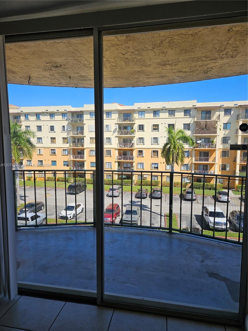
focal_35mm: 23
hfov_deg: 58.9
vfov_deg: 73.9
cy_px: 166
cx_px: 124
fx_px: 220
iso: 25
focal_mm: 5.4
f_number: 1.8
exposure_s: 1/1525
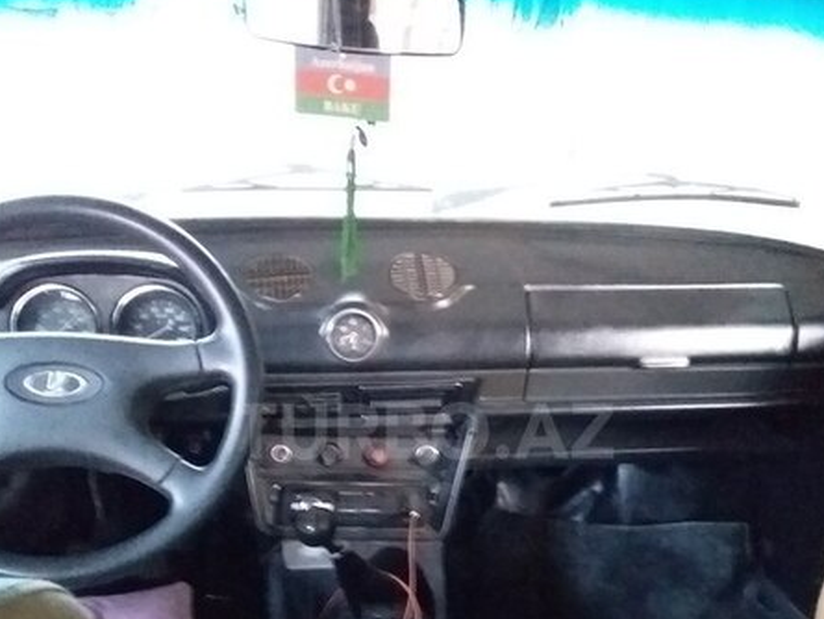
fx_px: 1095
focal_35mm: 46
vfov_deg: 31.2
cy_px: 431
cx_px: 424
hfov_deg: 41.2
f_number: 2.2
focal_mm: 3.3
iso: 800
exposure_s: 1/17
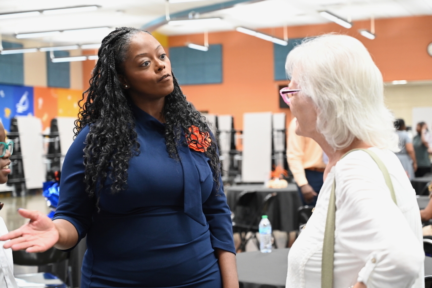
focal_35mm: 62
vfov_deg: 21.9
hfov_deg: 32.4
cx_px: 216
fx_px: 744
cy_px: 144
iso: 3200
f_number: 4
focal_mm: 62
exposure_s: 1/60
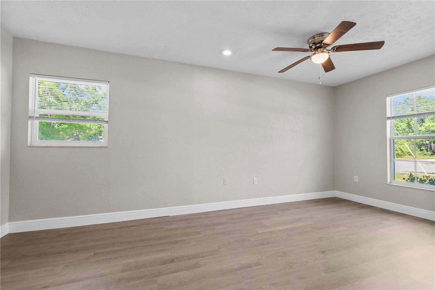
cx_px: 218
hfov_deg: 96.7
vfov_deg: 73.7
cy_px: 145
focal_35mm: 16
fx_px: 193
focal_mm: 16
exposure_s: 1/2.5
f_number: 8
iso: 200
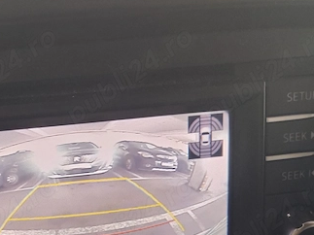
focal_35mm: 57
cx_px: 61
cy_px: 257
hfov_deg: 32.8
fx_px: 517
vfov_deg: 24.0
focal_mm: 6.19
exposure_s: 1/100
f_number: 1.65
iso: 250
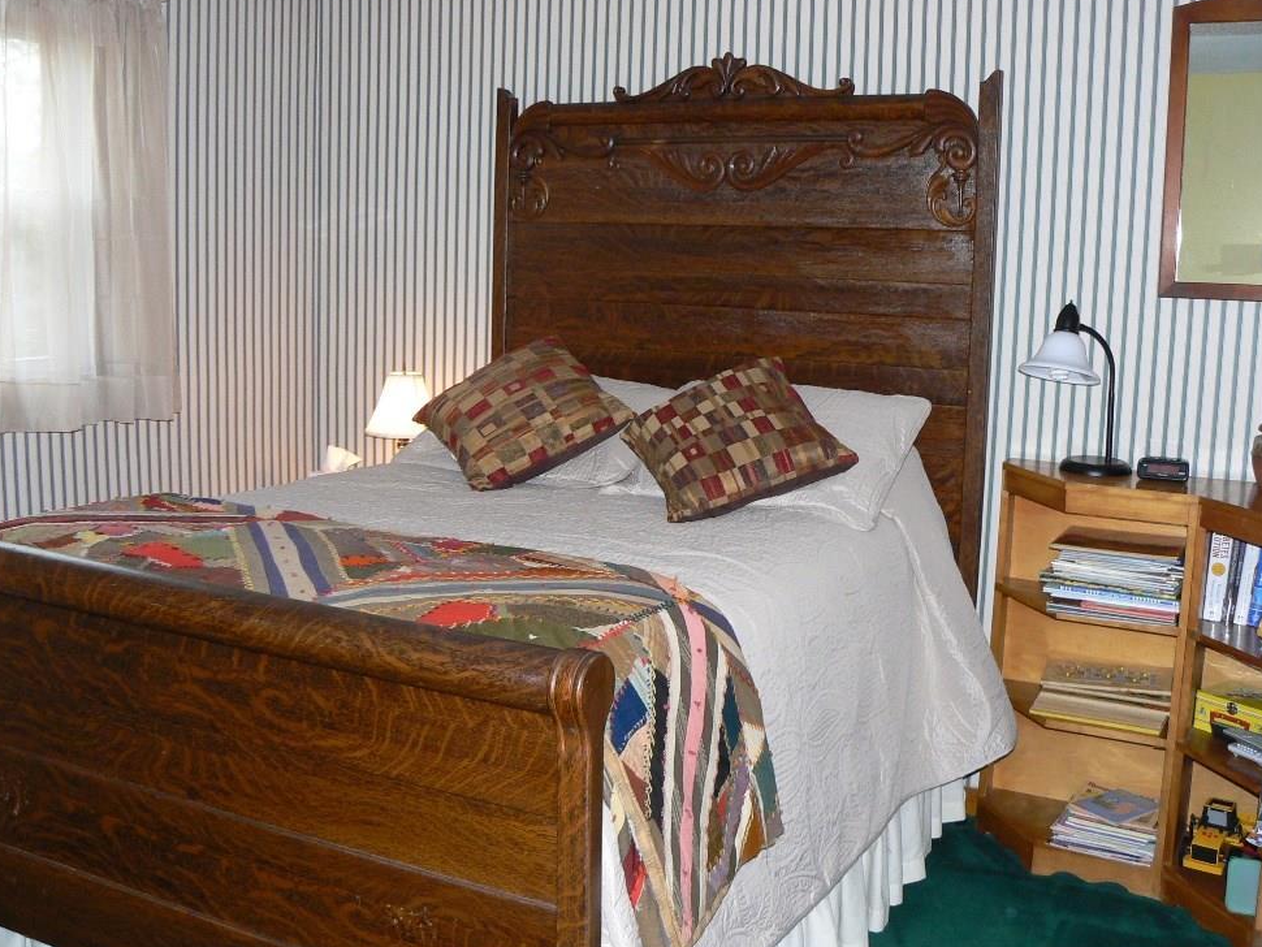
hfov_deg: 49.0
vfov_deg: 37.7
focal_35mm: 38
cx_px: 651
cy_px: 459
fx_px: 1386
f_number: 2.8
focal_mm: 6
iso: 160
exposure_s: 1/30
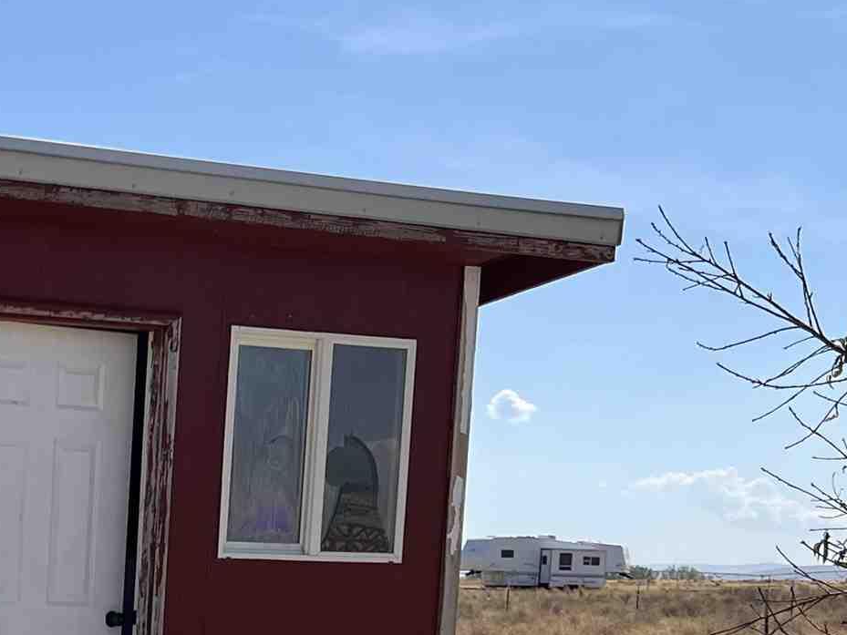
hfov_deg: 20.7
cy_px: 886
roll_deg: -0.5
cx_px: -269
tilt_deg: -8.9
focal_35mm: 86
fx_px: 2105
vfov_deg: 16.0
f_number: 1.5
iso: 50
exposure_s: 1/4630
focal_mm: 5.7
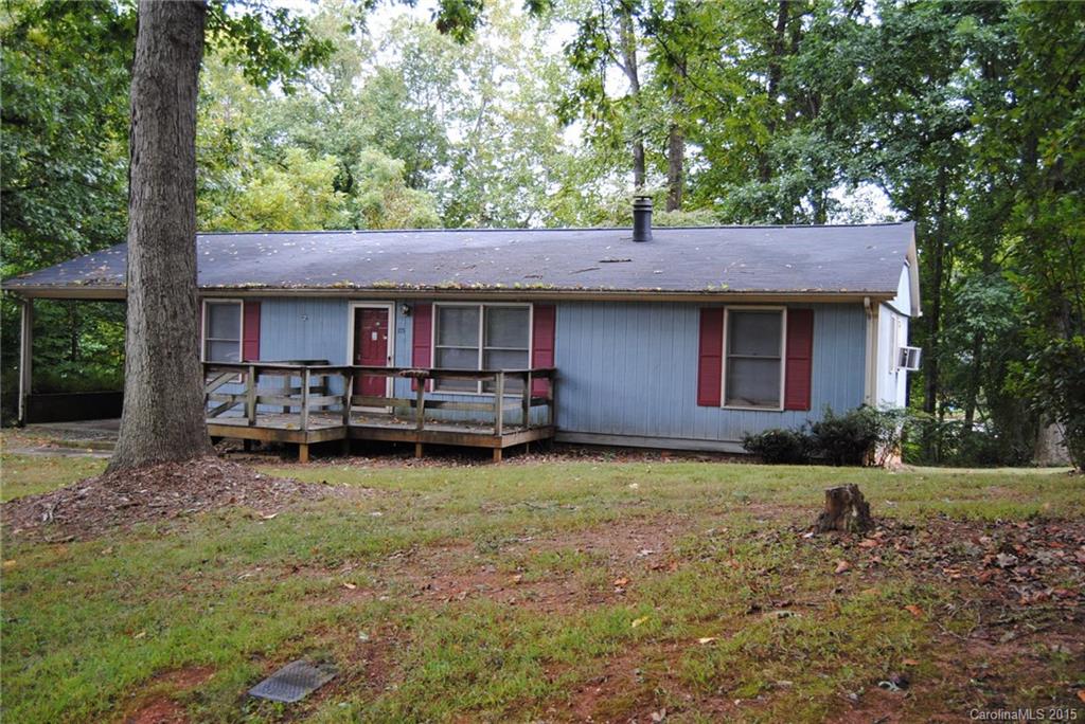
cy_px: 362
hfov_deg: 55.1
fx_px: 1040
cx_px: 542
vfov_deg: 38.4
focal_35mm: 34
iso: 200
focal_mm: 23
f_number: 3.8
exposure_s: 1/50
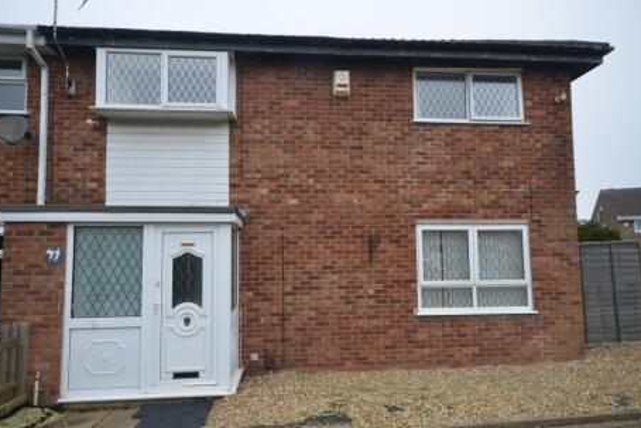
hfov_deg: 78.6
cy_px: 222
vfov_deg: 57.2
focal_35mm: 22
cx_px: 315
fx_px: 392
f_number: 8
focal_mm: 14
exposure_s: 1/80
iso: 400
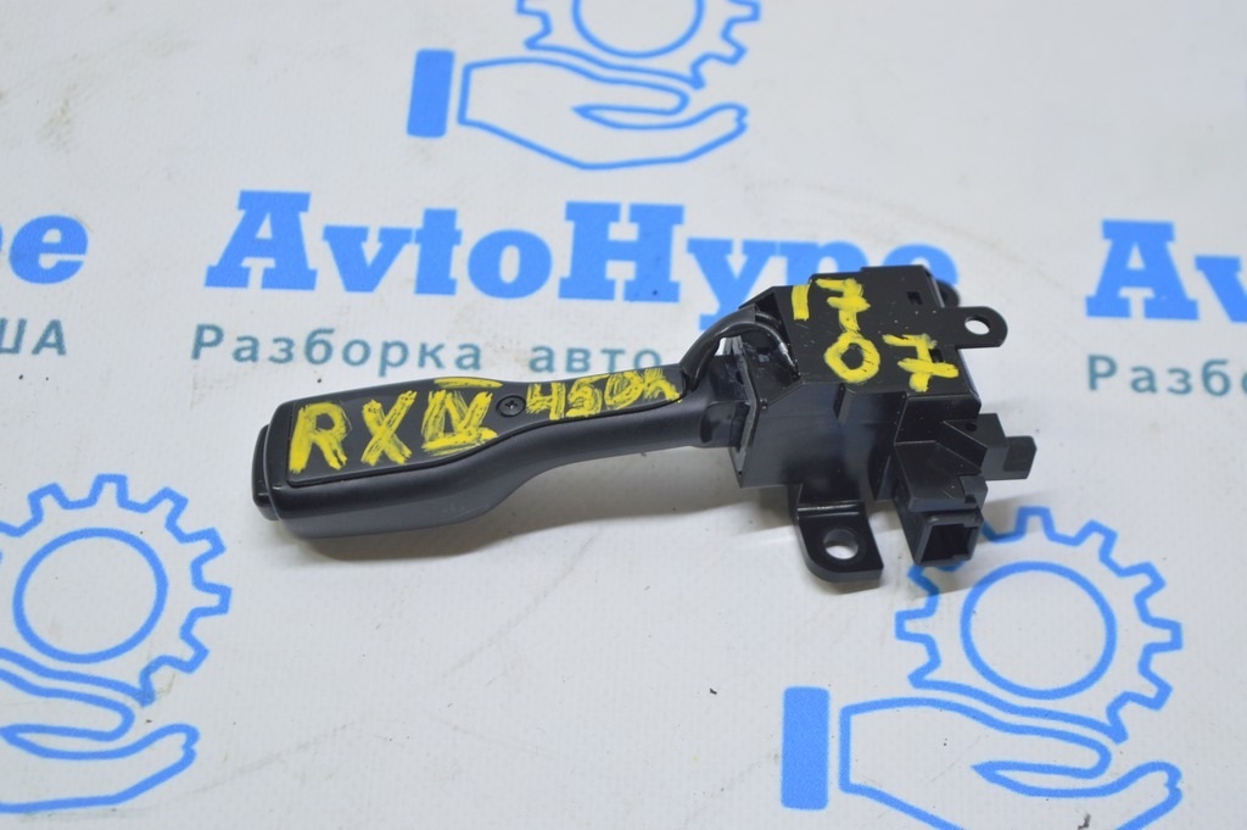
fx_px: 2596
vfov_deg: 18.2
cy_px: 415
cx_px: 624
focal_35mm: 75
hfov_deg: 27.0
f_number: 5.6
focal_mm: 50
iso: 400
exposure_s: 1/20
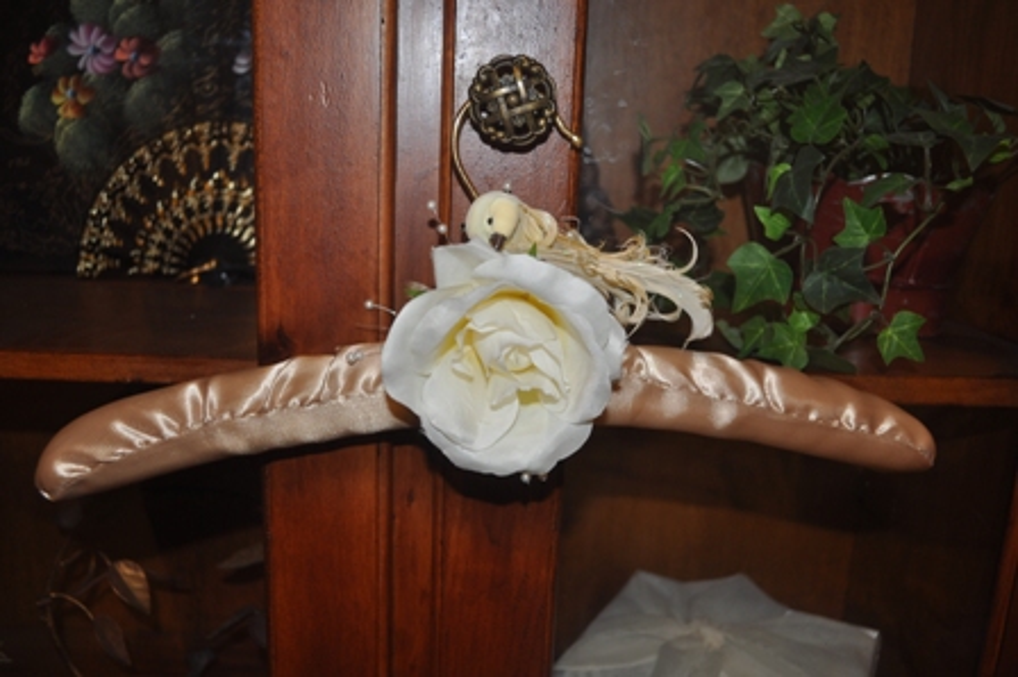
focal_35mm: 30
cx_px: 509
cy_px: 338
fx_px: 848
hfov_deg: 62.0
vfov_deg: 43.5
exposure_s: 1/60
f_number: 3.8
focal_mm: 20
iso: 280
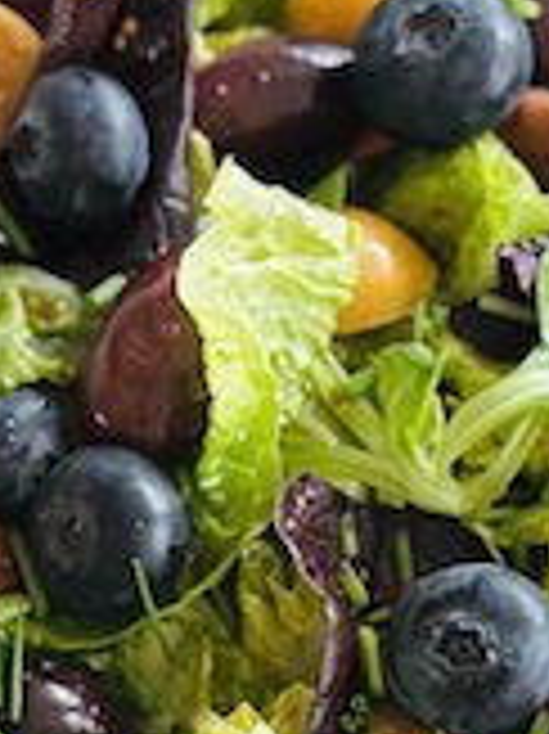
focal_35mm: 236
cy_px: 1126
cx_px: 176
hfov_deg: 6.3
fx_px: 4997
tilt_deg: -74.3
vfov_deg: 8.2
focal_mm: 6.86
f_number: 1.78
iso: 320
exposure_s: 1/50
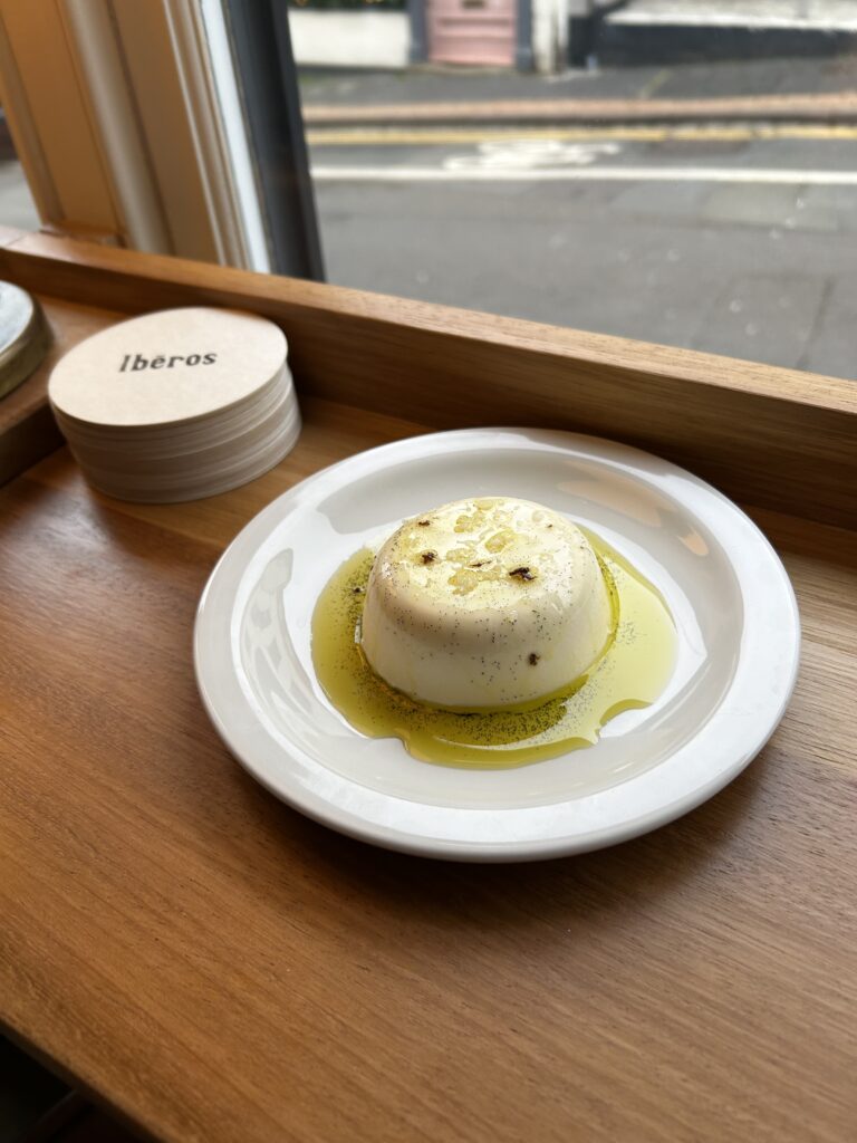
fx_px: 858
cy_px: 572
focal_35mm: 26
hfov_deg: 53.1
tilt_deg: -39.2
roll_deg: +5.4
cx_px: 428
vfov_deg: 67.3
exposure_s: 1/121
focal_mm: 5.7
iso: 80
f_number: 1.5
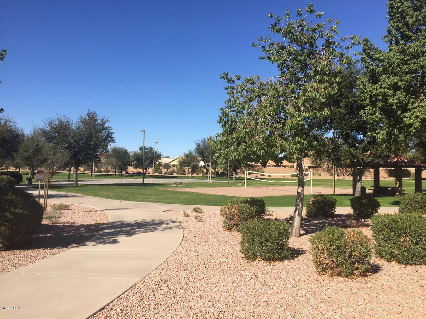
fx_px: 357
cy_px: 160
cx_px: 213
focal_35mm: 29
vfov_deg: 48.2
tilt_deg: +2.0
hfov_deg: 61.7
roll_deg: -1.8
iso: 32
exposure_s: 1/2083
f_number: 2.2
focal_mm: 4.15
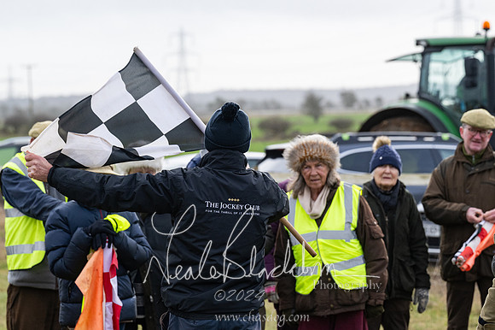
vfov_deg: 7.6
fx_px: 2473
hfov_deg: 11.4
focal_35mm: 180
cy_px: 165
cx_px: 248
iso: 500
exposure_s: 1/1600
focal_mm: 120
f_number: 5
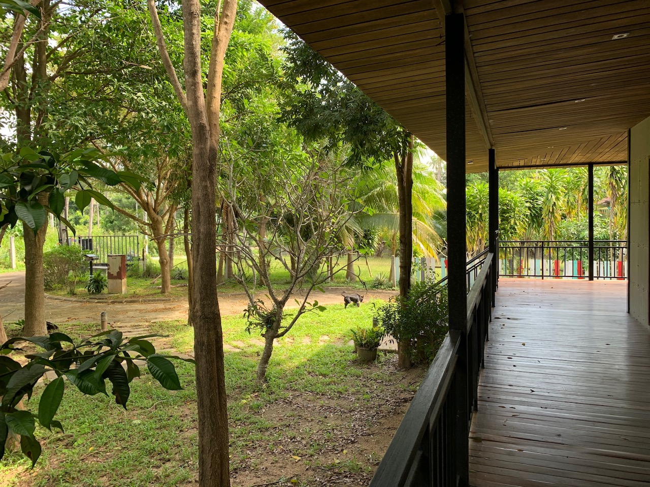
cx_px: 325
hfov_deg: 67.3
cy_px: 244
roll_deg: +1.0
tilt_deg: -2.8
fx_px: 488
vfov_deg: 53.1
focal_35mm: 26
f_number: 1.8
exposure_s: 1/121
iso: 32
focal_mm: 4.25
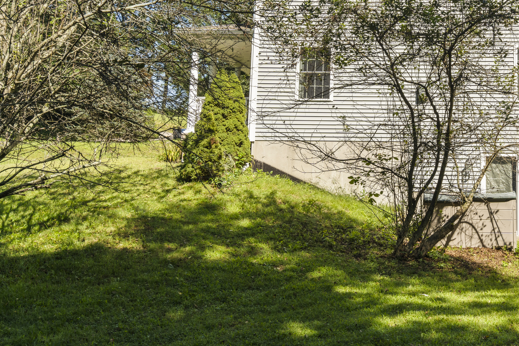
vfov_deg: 25.9
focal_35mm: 51
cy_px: 60
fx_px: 735
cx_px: 427
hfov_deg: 37.3
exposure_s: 1/50
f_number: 9
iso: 200
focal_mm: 29
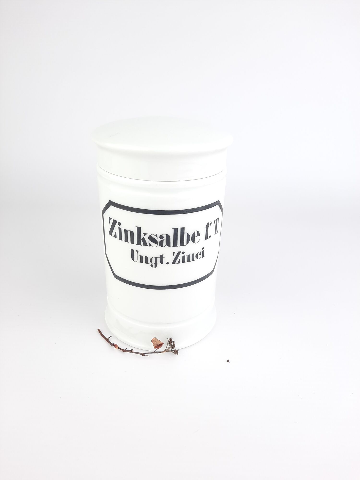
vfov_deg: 69.4
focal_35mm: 25
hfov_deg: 54.9
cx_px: 180
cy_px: 240
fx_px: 347
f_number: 2
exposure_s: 1/100
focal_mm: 4.6
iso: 40
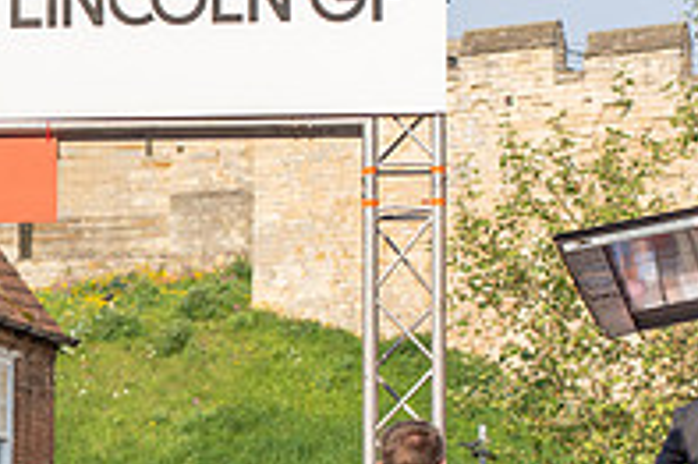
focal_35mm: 221
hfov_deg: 9.1
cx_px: -259
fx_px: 4281
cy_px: 512
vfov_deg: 6.2
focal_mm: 75
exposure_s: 1/1000
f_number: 4
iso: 200
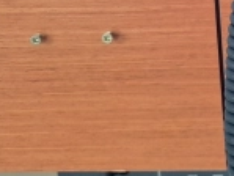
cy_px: -128
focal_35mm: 85
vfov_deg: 15.3
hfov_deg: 19.7
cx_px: 361
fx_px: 575
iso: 200
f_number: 1.8
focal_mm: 5.54
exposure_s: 1/33
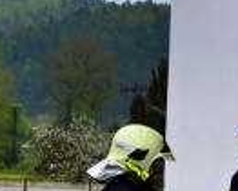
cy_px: 137
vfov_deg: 3.8
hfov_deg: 4.6
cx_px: -216
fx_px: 2911
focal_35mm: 413
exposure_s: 1/160
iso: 200
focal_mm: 32
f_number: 13
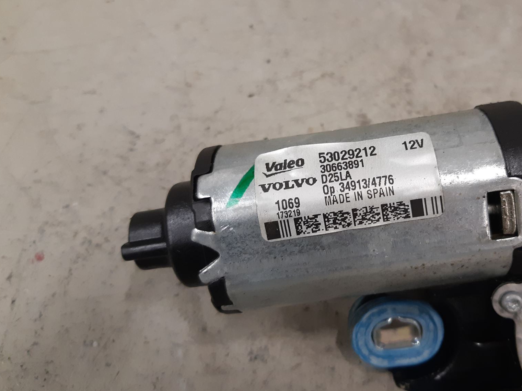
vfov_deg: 40.7
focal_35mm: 35
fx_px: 528
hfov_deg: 51.7
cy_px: 175
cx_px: 347
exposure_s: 1/50
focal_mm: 3.93
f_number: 1.7
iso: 160
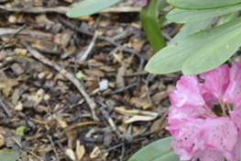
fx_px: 1067
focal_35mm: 160
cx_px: 359
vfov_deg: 8.6
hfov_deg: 12.3
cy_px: 15
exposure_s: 1/30
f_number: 5.6
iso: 220
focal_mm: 35
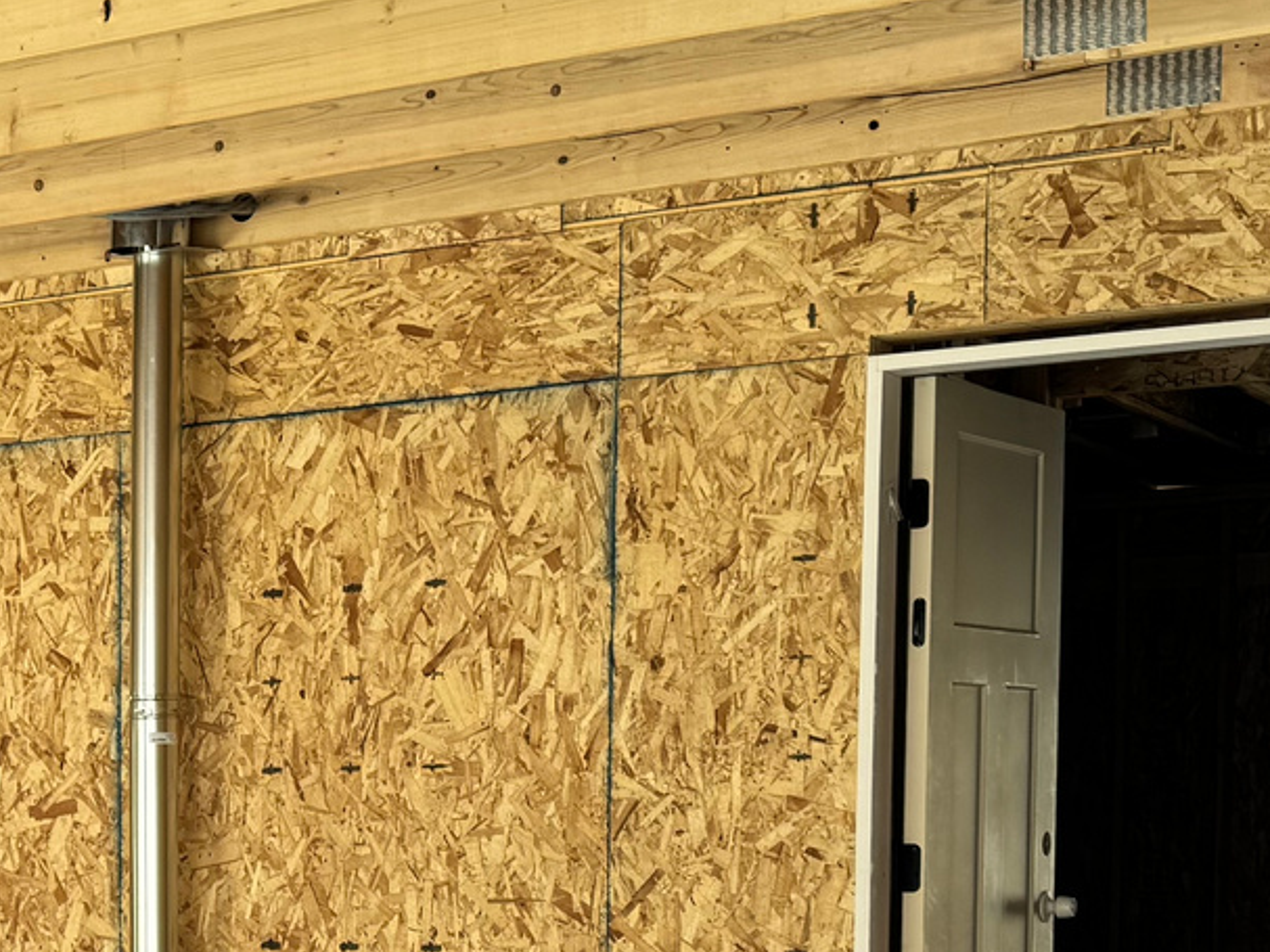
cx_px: -188
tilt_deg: -4.5
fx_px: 2971
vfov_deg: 17.6
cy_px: 1017
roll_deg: +0.7
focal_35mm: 81
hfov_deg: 22.5
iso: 80
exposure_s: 1/409
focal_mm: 6.76
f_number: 1.78
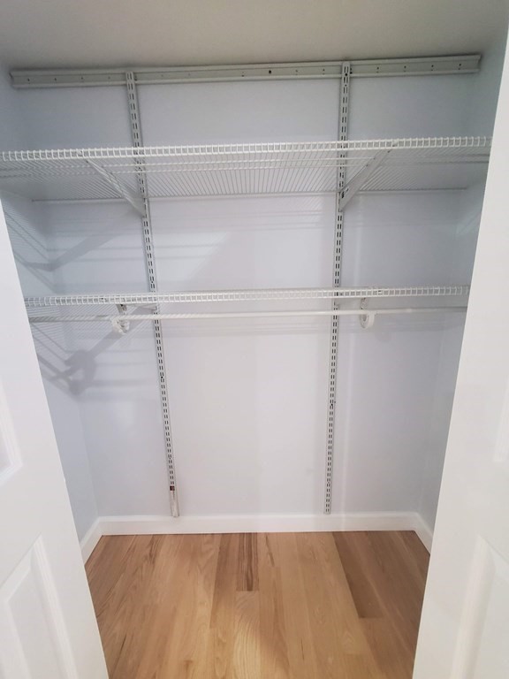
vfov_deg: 106.2
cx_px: 254
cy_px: 340
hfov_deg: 89.9
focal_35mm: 13
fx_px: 255
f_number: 2.2
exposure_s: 1/30
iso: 500
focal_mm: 1.8
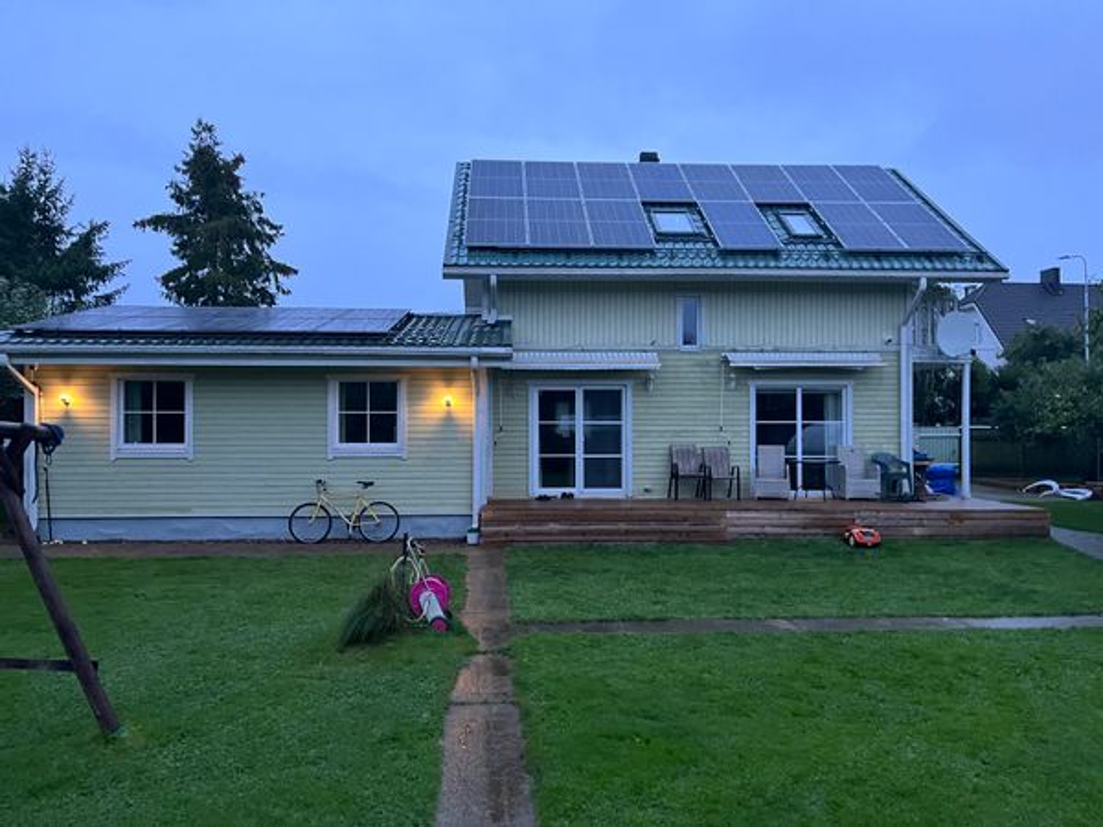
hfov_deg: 67.3
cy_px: 414
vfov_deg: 53.1
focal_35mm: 26
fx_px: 828
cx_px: 552
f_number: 1.6
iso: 500
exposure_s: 1/33
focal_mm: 5.1
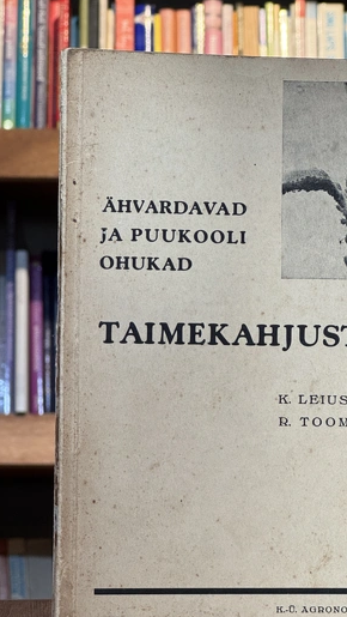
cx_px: 261
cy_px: 349
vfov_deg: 19.3
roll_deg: -0.6
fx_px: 1814
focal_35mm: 111
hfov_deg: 10.9
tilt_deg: -0.8
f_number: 2.8
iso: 100
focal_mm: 9
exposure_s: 1/99
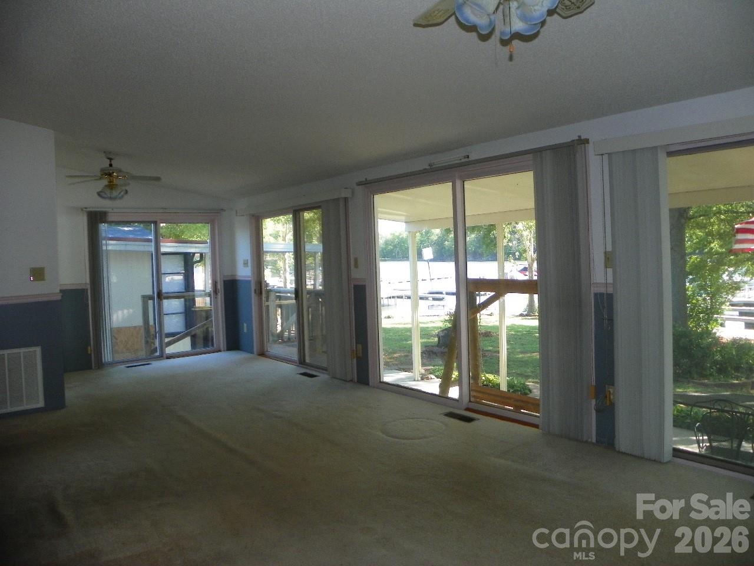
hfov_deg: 67.3
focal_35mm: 26
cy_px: 283
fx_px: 566
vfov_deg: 53.1
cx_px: 377
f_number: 2.8
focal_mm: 4.6
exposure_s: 1/125
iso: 100
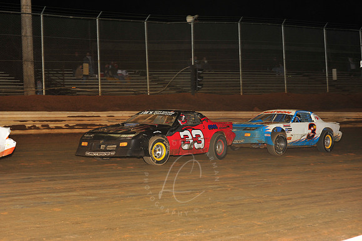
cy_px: 120
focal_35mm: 80
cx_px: 181
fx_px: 804
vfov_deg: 17.0
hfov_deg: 25.4
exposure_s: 1/250
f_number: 6.3
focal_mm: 80
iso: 800
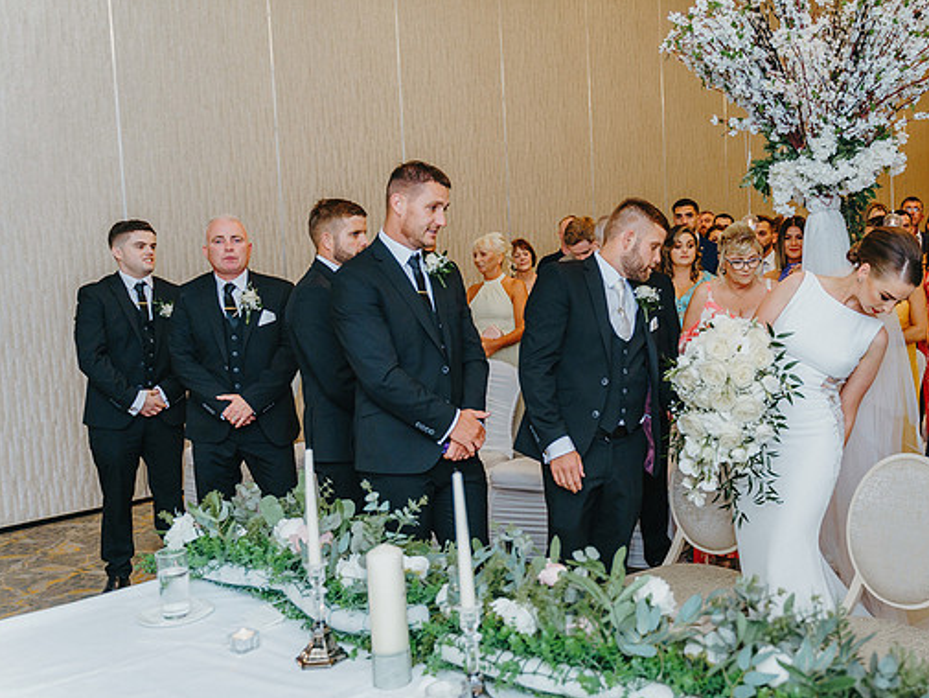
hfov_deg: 49.1
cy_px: 334
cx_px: 633
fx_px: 993
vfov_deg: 38.7
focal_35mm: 37
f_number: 3.2
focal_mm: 28
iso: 2000
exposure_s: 1/250
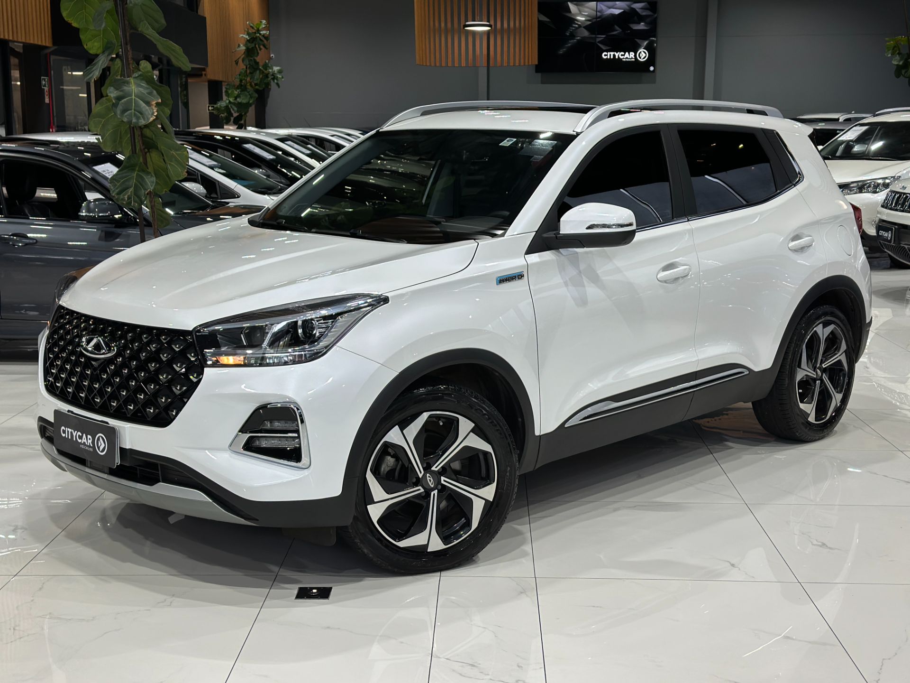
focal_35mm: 48
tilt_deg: -10.0
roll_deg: +0.0
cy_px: 342
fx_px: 1262
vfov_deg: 30.3
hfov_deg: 39.7
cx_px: 455
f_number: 1.78
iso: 100
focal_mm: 6.86
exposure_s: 1/120
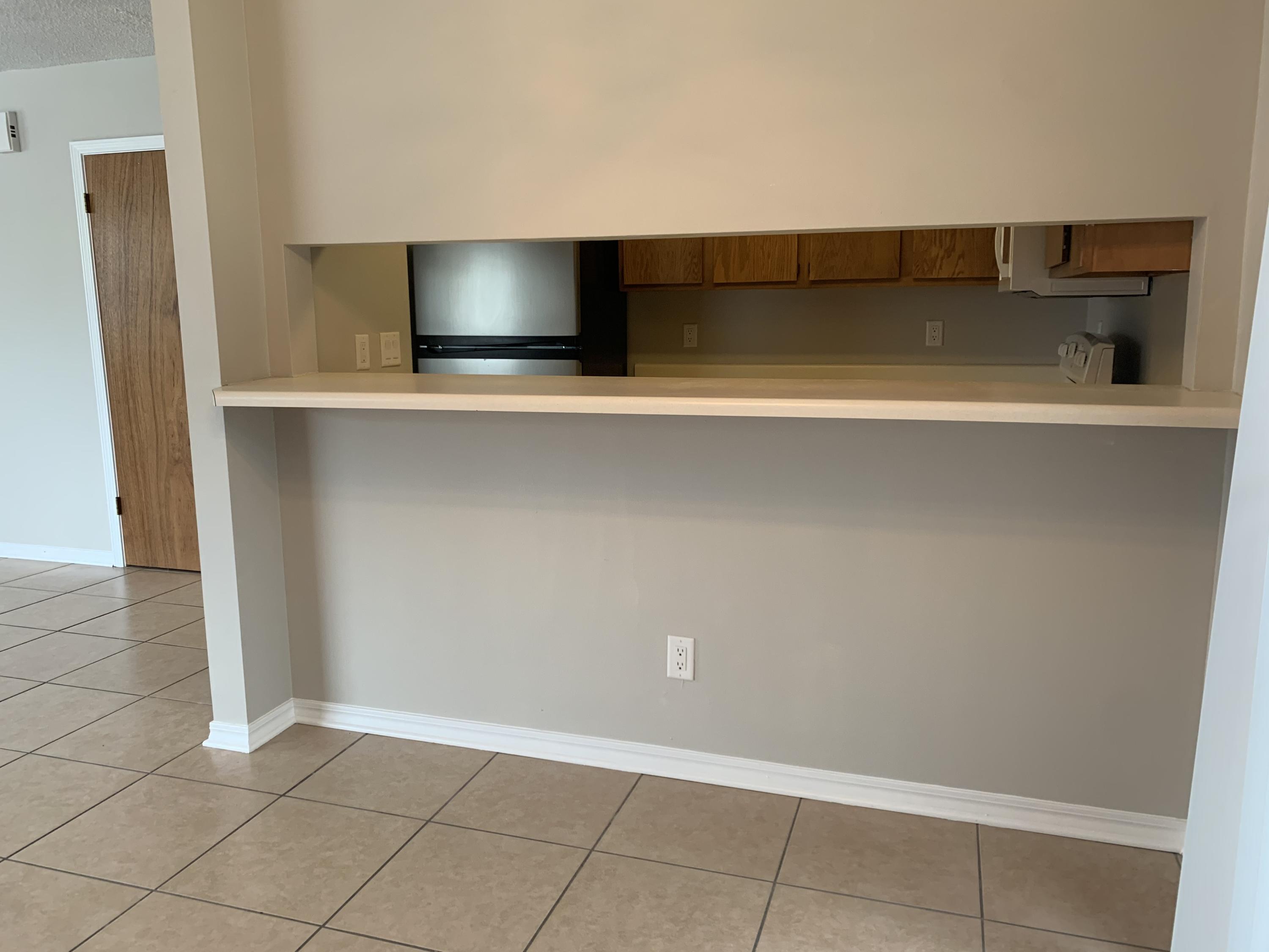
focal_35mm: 26
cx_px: 634
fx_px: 953
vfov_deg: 53.1
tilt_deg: -9.1
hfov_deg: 67.3
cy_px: 476
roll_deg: -0.6
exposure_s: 1/60
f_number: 1.8
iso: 100
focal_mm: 4.25
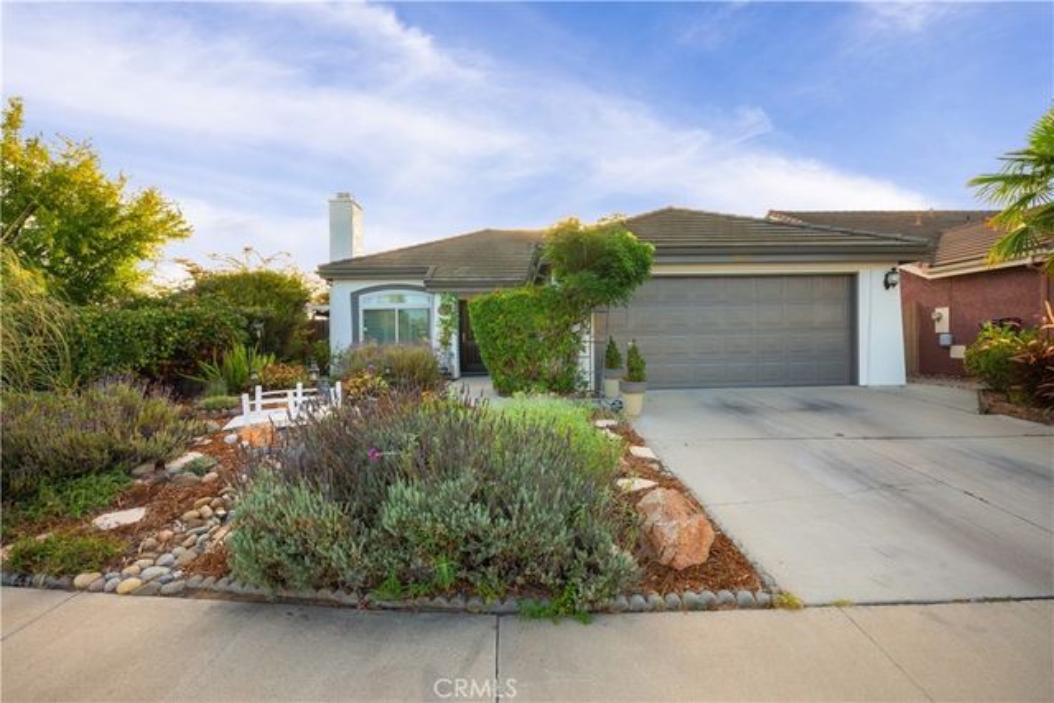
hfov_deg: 96.7
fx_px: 469
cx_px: 527
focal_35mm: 16
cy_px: 352
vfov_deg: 73.8
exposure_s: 1/5
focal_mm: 16
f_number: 16
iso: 100
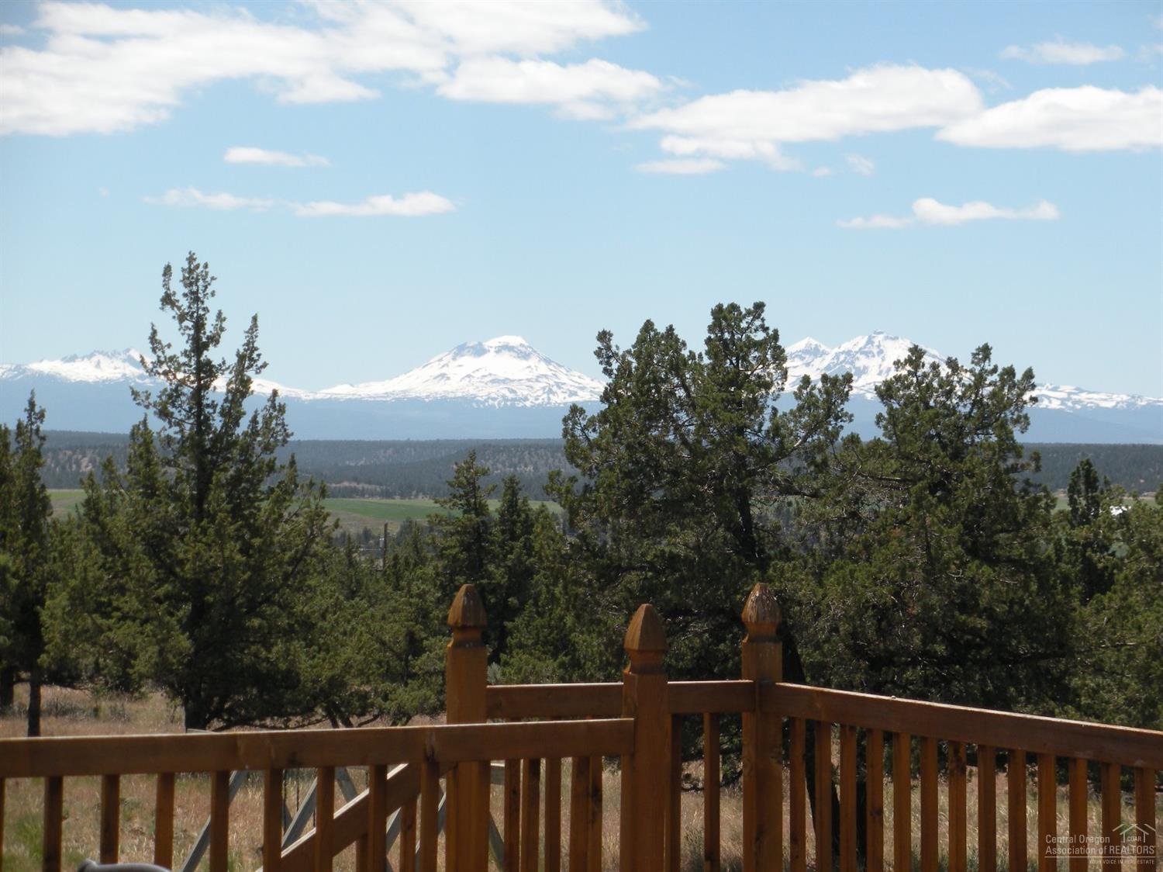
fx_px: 3224
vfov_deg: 15.4
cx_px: 582
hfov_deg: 20.4
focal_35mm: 96
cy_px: 436
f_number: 5
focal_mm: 17.4
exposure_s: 1/612
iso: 92
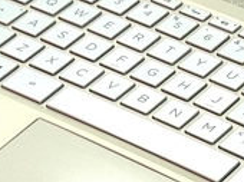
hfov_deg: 8.7
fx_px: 1591
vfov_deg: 6.5
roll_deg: +2.2
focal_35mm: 226
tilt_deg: -31.4
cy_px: -7
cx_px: 254
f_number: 1.78
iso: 64
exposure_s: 1/211
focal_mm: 6.76
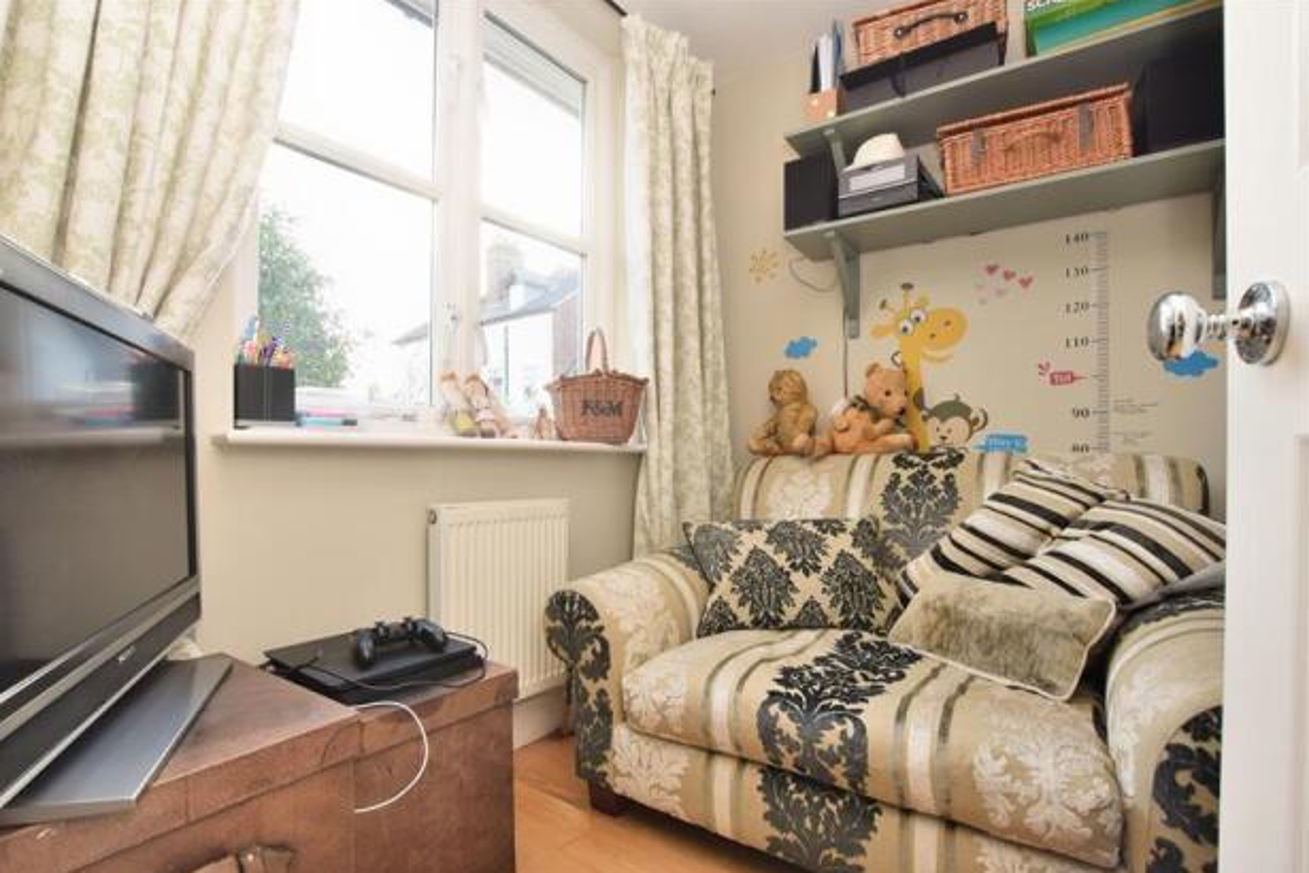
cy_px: 461
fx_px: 582
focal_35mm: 16
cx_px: 613
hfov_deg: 96.6
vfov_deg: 73.7
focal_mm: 10
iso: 400
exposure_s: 1/20
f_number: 11
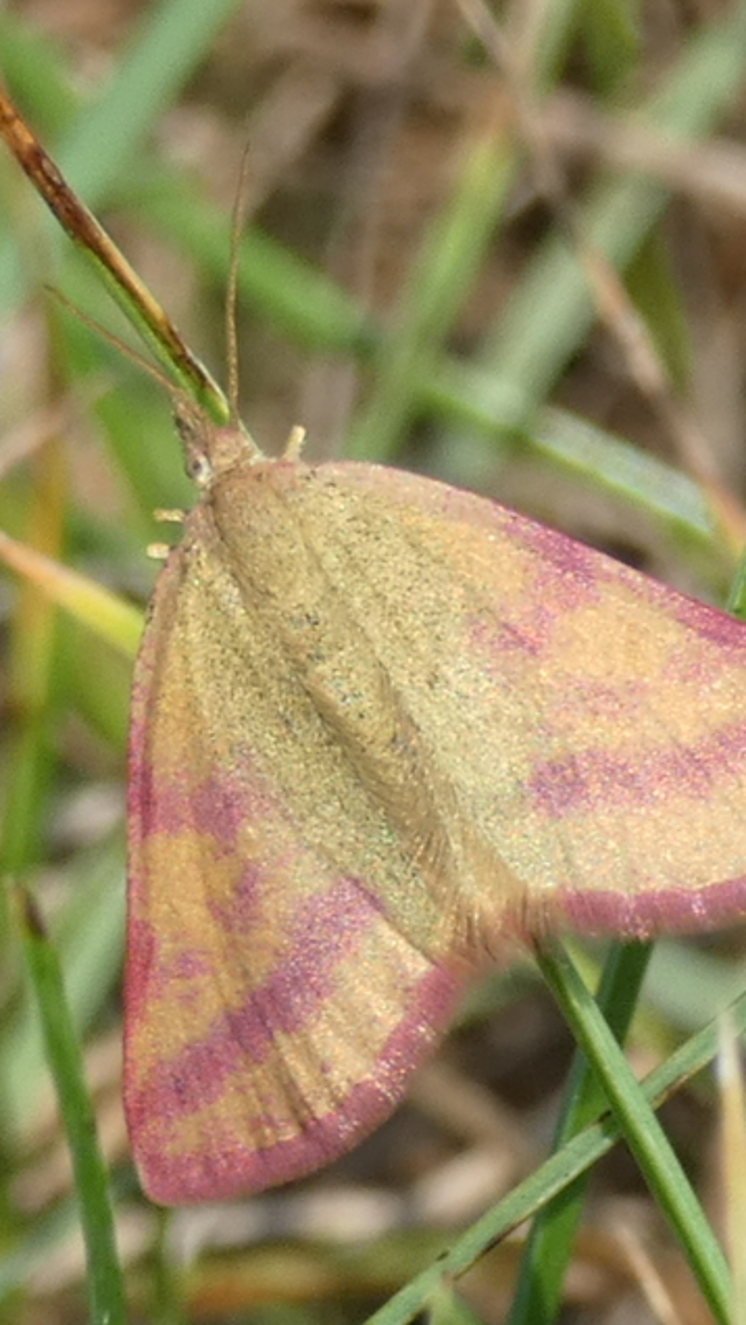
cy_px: 662
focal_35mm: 225
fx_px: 7908
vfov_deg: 9.6
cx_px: 368
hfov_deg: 5.4
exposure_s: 1/160
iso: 80
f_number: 5.4
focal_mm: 27.5
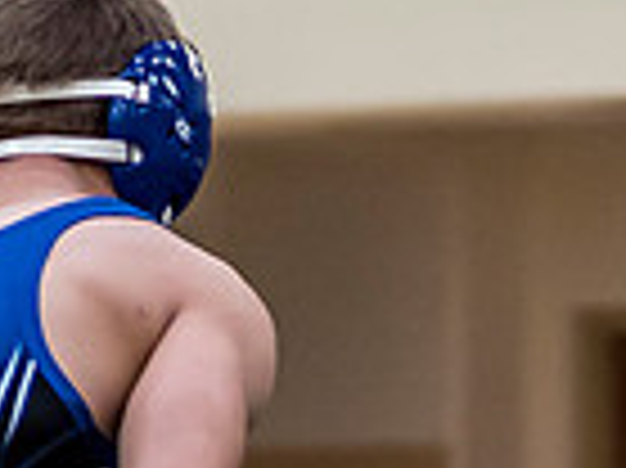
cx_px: 768
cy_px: 516
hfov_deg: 3.4
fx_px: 10426
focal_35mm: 577
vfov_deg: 2.6
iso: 800
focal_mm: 45
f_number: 1.2
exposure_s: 1/1000
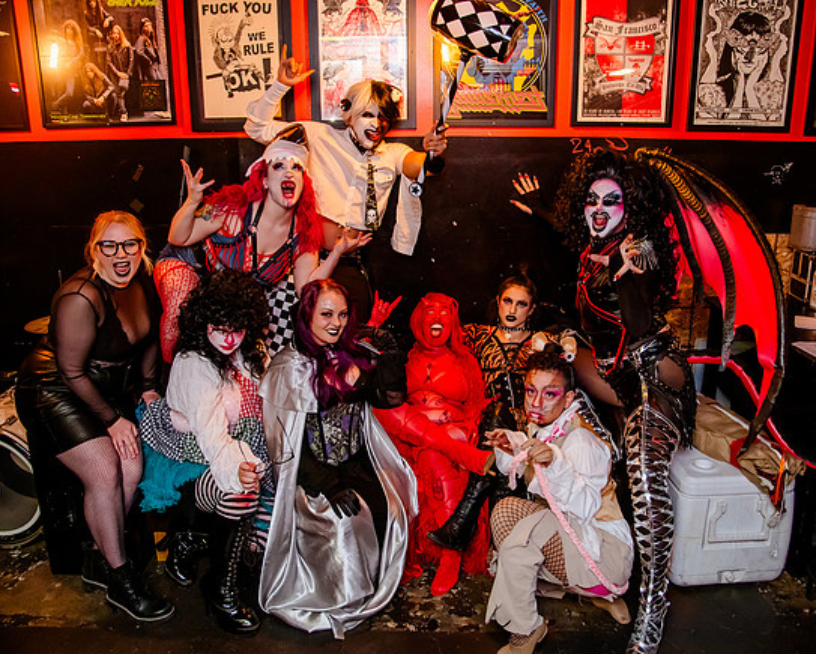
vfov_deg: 50.0
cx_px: 442
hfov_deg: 60.3
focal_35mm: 29
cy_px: 326
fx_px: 701
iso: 5000
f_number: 4
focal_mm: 24
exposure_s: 1/160
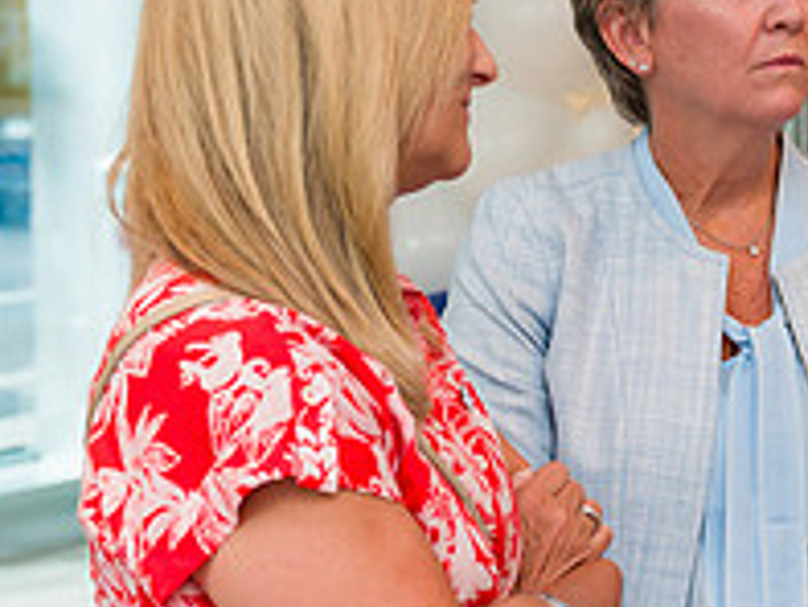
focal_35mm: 114
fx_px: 2663
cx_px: 591
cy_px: 312
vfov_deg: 13.0
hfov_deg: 17.2
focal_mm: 40
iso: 400
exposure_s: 1/200
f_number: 3.5
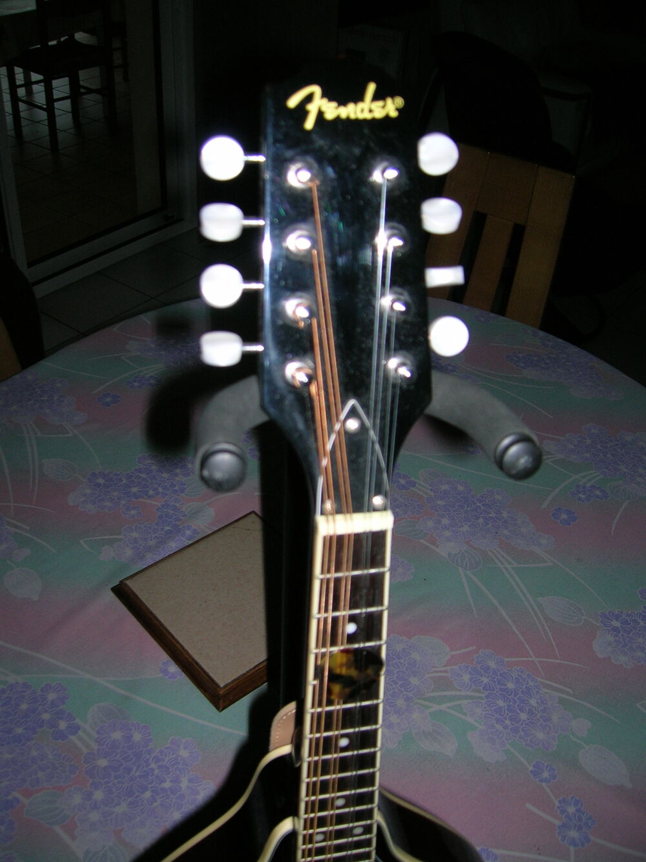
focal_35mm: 34
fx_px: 847
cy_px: 431
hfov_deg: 41.7
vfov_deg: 54.0
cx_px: 323
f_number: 2.9
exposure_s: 1/60.1
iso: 50
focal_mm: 5.7
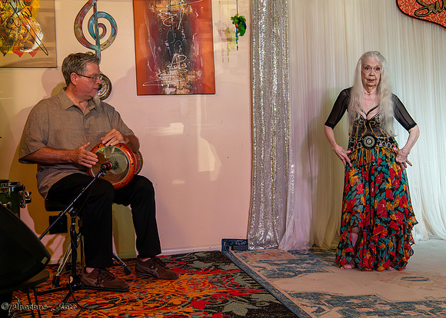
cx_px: 242
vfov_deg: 29.1
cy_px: 140
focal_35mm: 48
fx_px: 612
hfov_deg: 40.0
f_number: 5.6
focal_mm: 40
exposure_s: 1/500
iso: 12800
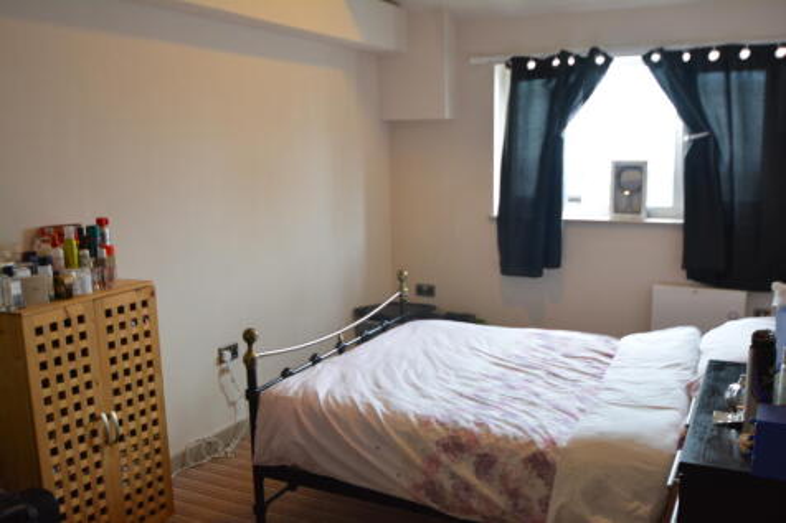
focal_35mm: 33
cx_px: 393
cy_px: 262
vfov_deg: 39.9
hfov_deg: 57.2
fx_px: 720
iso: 800
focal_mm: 22
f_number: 4.5
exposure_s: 1/30
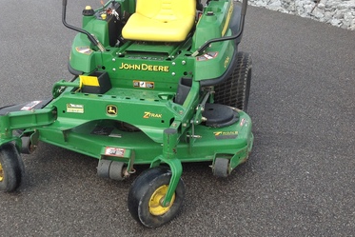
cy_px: 142
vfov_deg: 25.5
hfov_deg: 37.2
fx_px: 523
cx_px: 124
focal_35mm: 53
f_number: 2.4
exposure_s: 1/643
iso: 50
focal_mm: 4.28
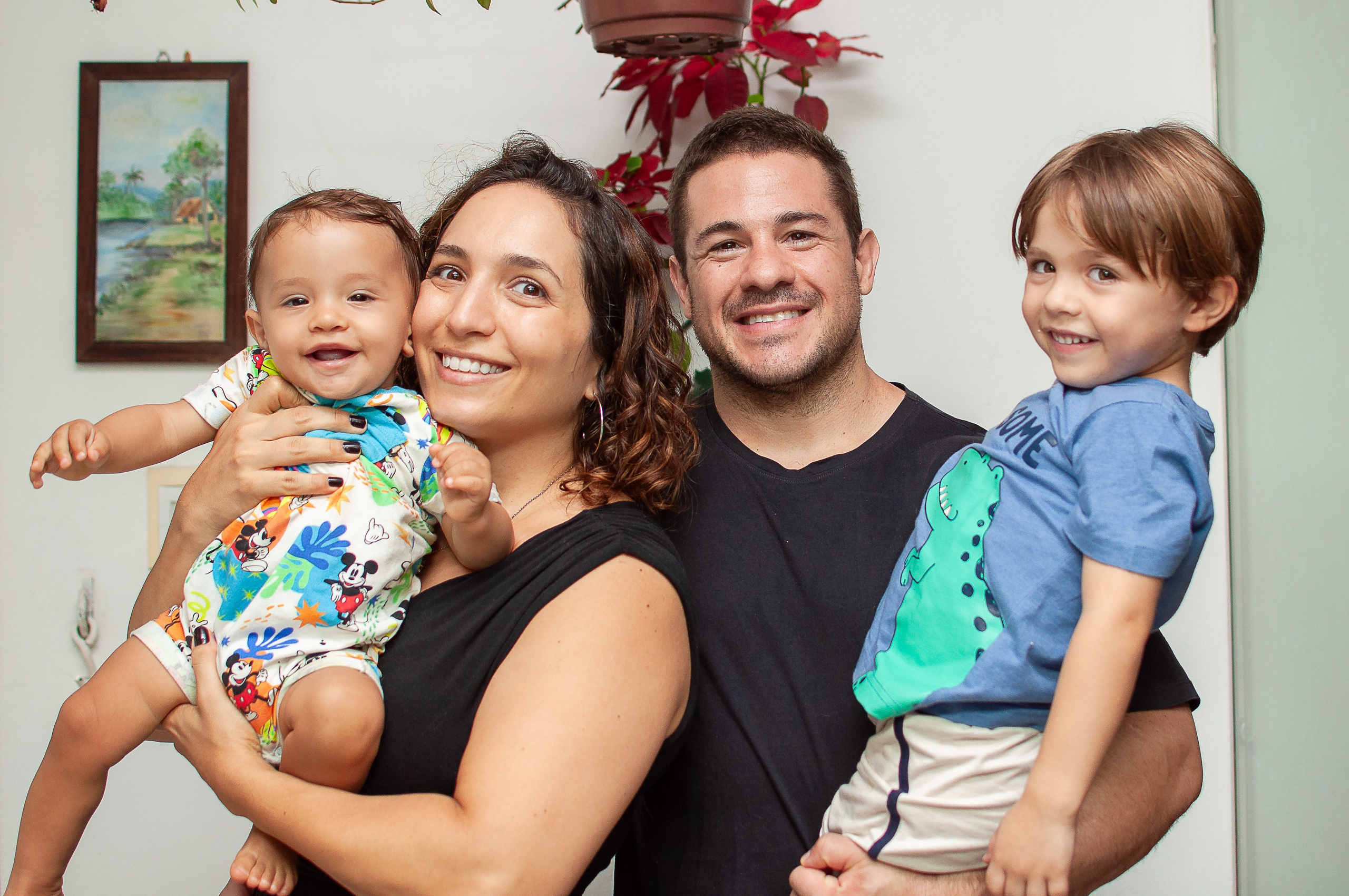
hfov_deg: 32.9
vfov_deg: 22.2
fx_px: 2279
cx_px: 782
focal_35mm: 61
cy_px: 376
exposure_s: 1/200
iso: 200
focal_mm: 35
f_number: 3.2
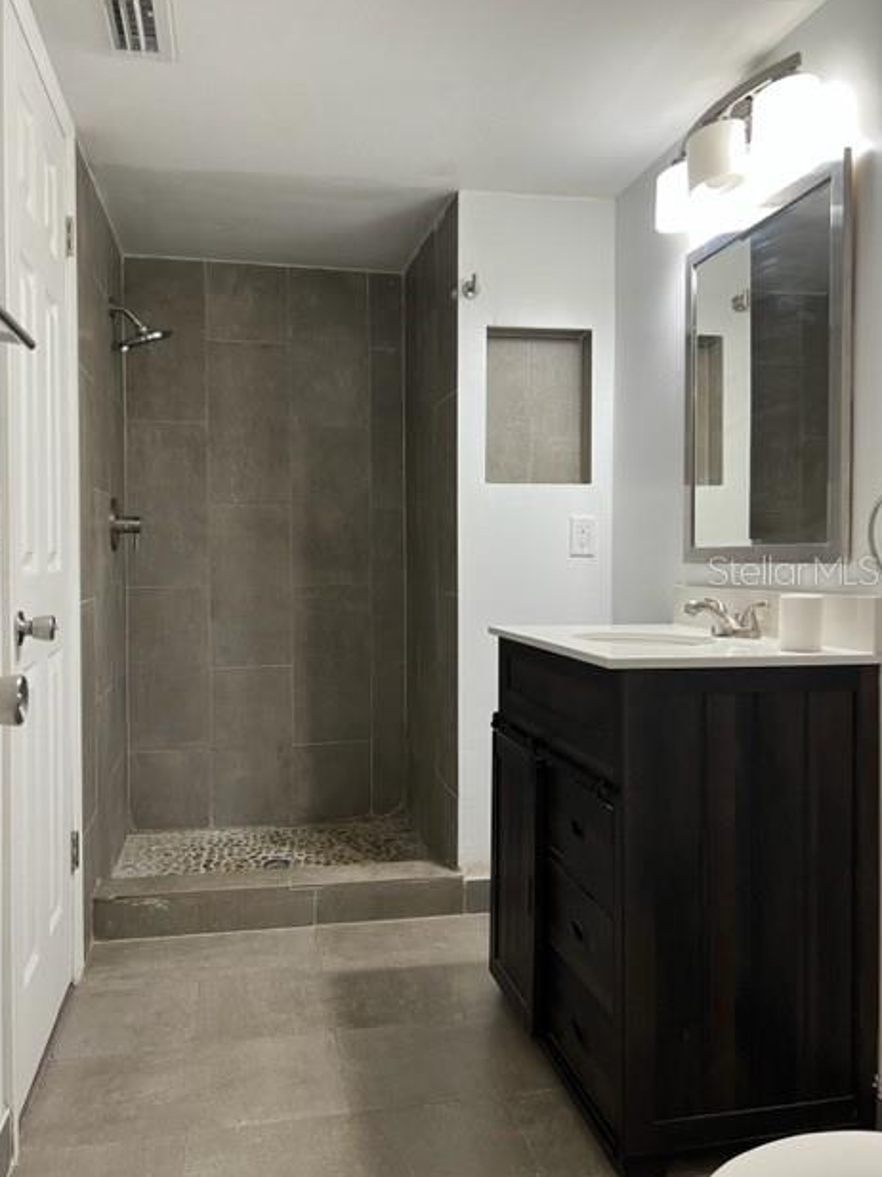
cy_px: 569
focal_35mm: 27
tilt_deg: -1.4
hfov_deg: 51.3
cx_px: 430
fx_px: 917
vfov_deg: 65.3
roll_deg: -0.2
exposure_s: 1/60
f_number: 1.5
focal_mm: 5.7
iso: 80
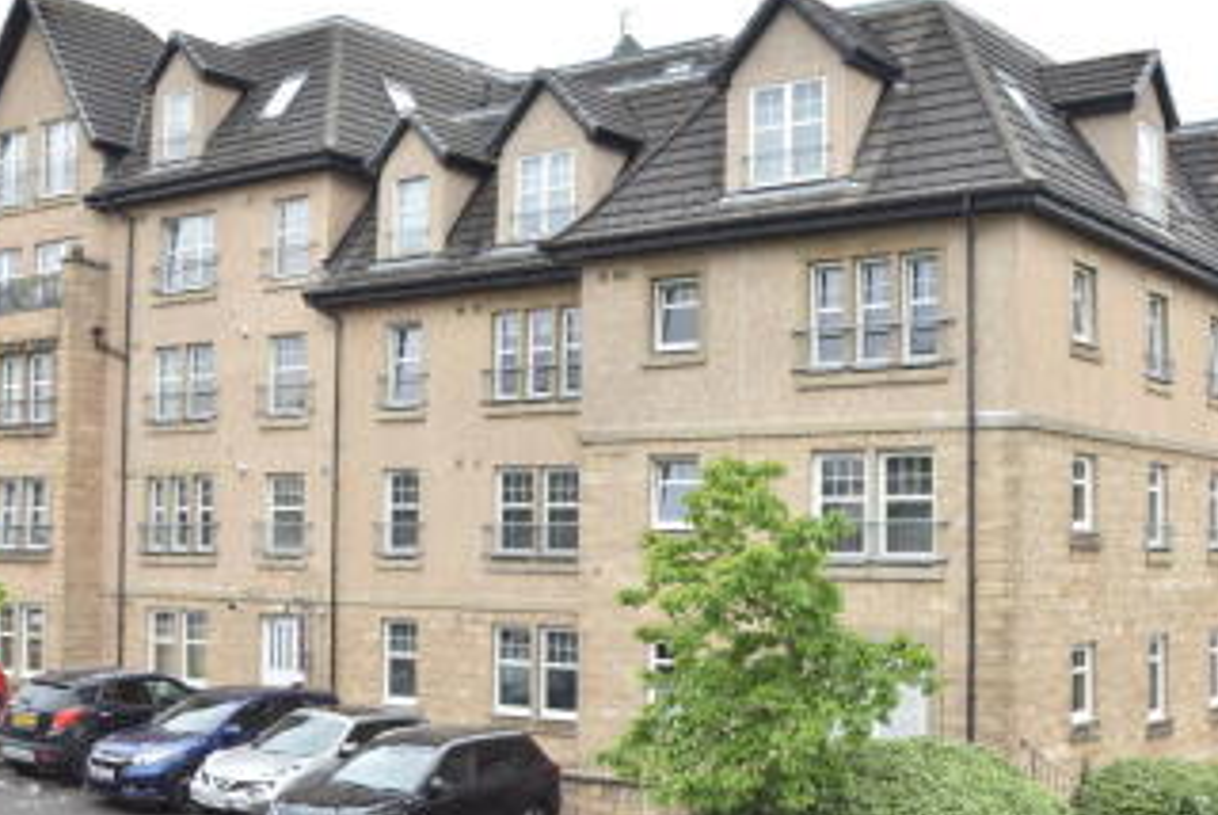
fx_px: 1583
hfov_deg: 41.9
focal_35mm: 47
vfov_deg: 28.9
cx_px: 725
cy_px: 425
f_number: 5
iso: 100
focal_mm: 21
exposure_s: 1/200
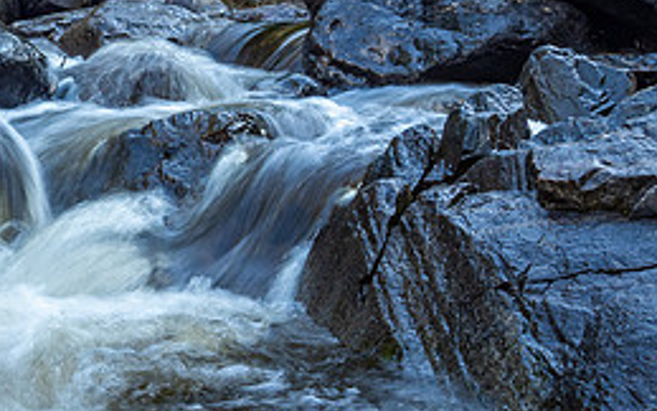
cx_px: 13
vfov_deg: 22.8
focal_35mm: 57
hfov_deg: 33.0
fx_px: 1021
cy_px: 194
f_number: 7.1
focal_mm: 12
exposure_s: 1/6
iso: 200
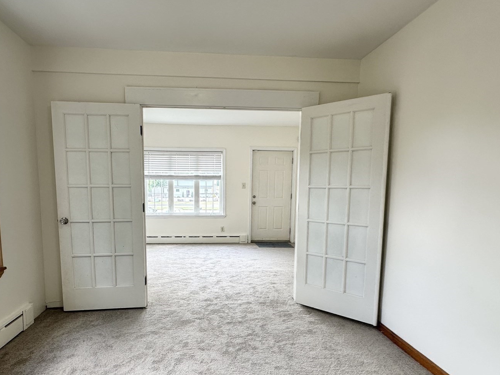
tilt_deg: -7.2
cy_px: 223
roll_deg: -0.7
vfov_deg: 60.6
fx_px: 318
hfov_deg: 76.1
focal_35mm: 22
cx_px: 223
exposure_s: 1/120
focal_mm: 2.22
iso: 80
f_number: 2.2
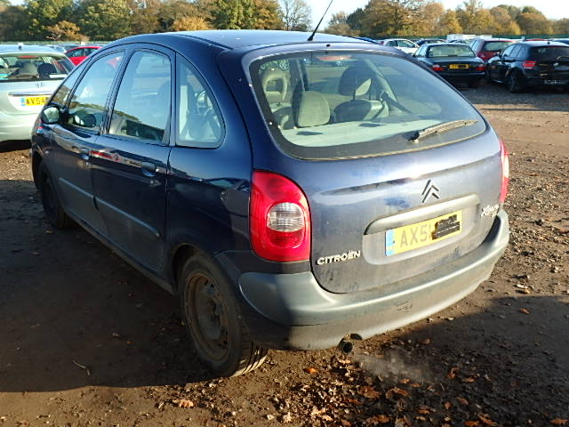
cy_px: 214
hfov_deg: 54.0
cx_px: 284
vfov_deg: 41.8
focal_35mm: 34
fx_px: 559
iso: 125
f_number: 4.9
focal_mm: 6
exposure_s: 1/160
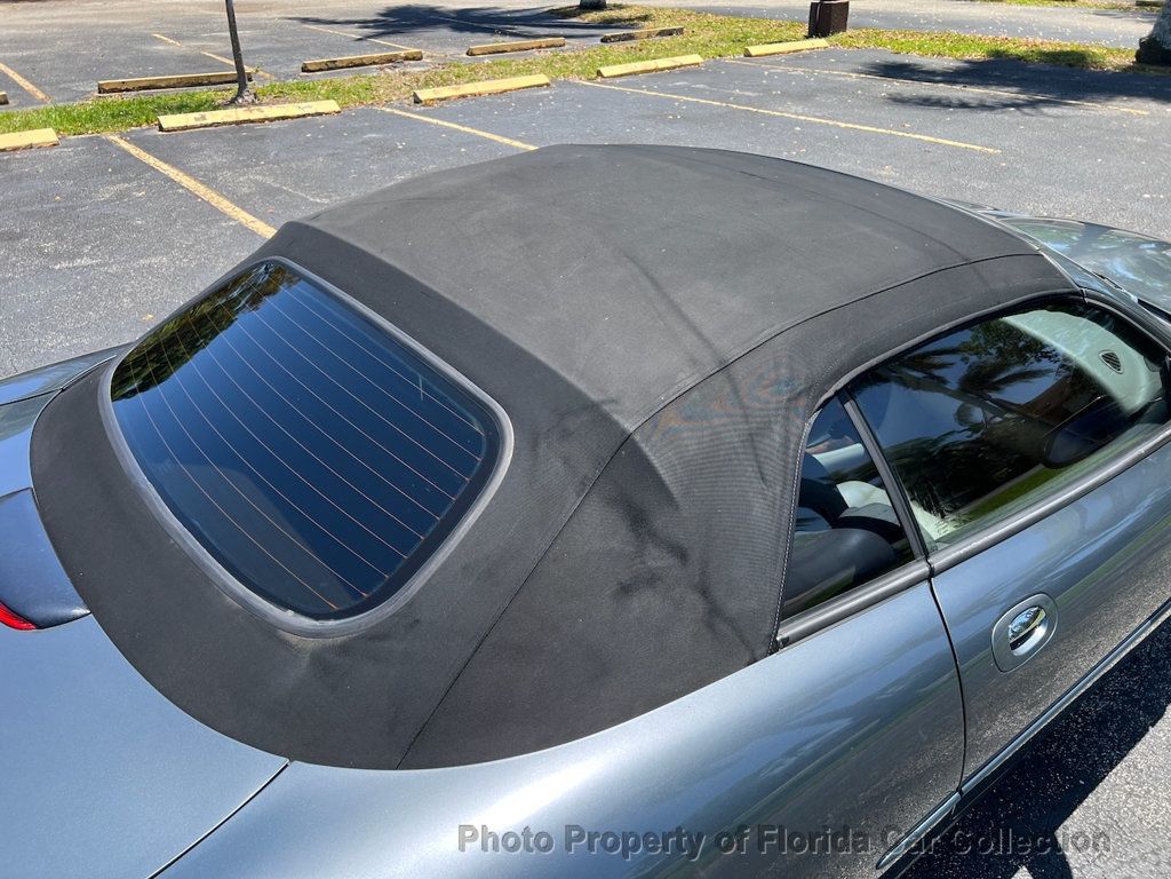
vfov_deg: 53.1
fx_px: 880
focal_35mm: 26
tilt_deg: -30.3
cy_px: 440
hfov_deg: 67.3
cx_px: 586
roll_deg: +0.2
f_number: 1.5
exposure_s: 1/1295
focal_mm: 5.7
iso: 50
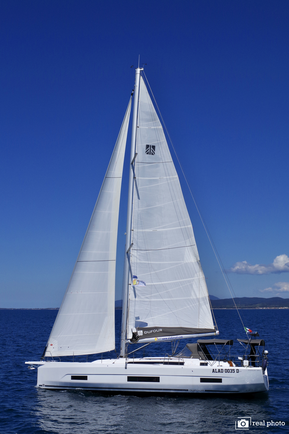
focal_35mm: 50
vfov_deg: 40.0
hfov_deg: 27.3
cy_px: 217
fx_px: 596
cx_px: 144
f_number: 11
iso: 200
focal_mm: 33
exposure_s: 1/1250
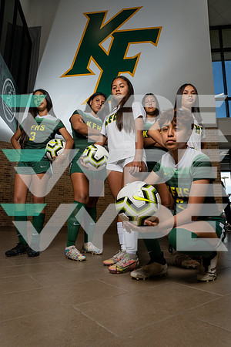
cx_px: 116
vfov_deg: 73.7
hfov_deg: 53.1
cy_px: 174
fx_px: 231
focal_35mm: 24
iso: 800
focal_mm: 24
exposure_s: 1/250
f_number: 9
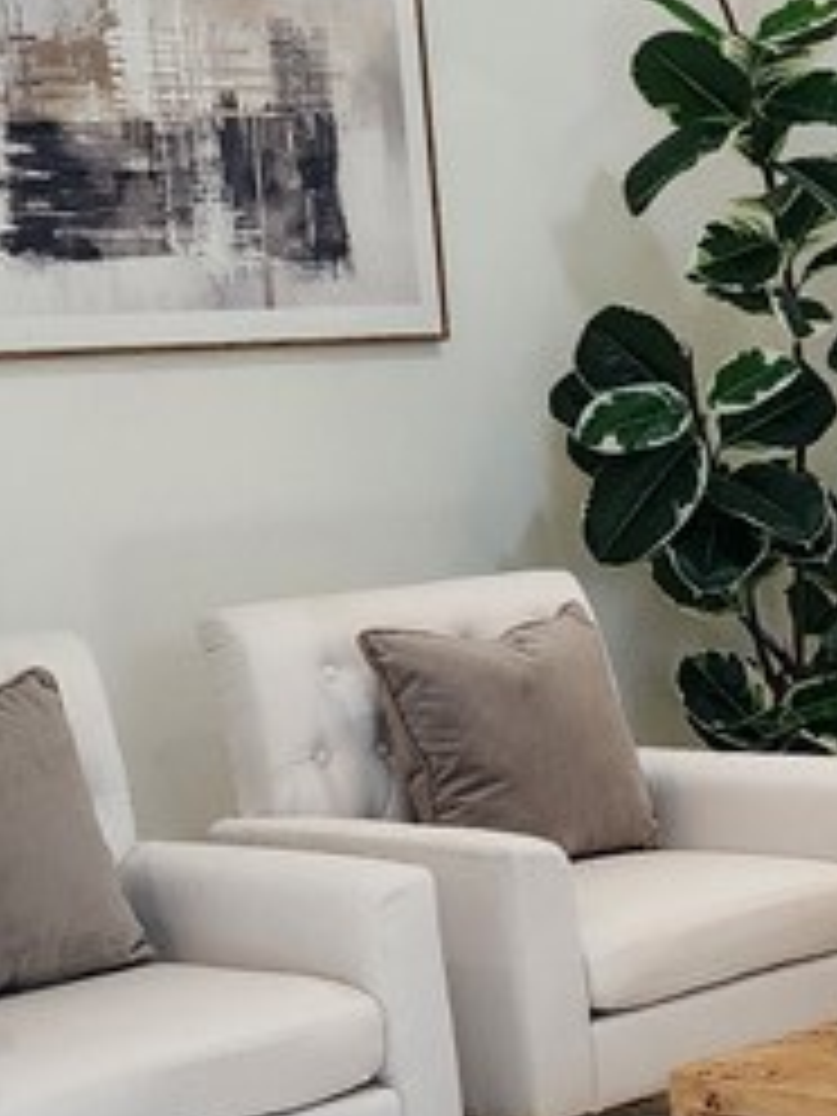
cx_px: 1431
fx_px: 3063
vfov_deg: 20.6
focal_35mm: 95
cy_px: 702
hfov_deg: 14.1
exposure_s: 1/120
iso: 160
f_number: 1.8
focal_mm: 6.4
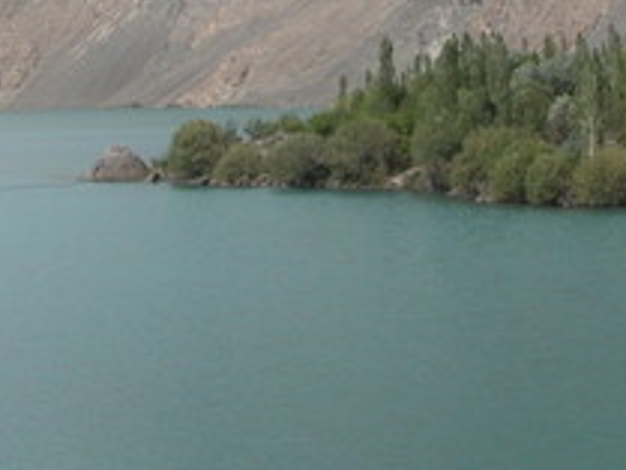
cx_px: 407
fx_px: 1936
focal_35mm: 107
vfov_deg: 13.7
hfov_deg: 18.3
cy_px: 0
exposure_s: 1/298
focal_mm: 8.9
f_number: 7.1
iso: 100
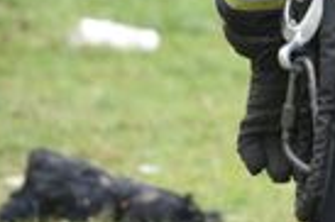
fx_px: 6413
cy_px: -327
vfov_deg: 2.0
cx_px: 829
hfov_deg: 3.0
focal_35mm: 690
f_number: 5.6
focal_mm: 135
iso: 1000
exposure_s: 1/800
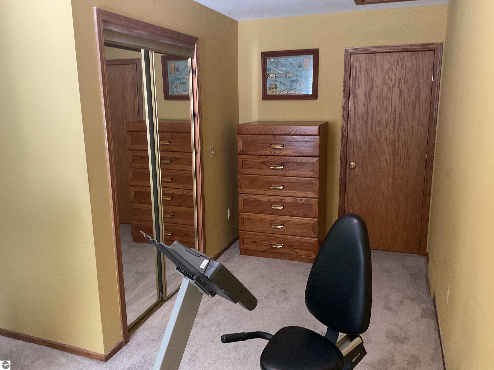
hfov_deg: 61.7
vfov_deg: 48.2
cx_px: 247
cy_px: 185
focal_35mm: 29
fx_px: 414
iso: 250
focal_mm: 3
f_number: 1.8
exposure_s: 1/40
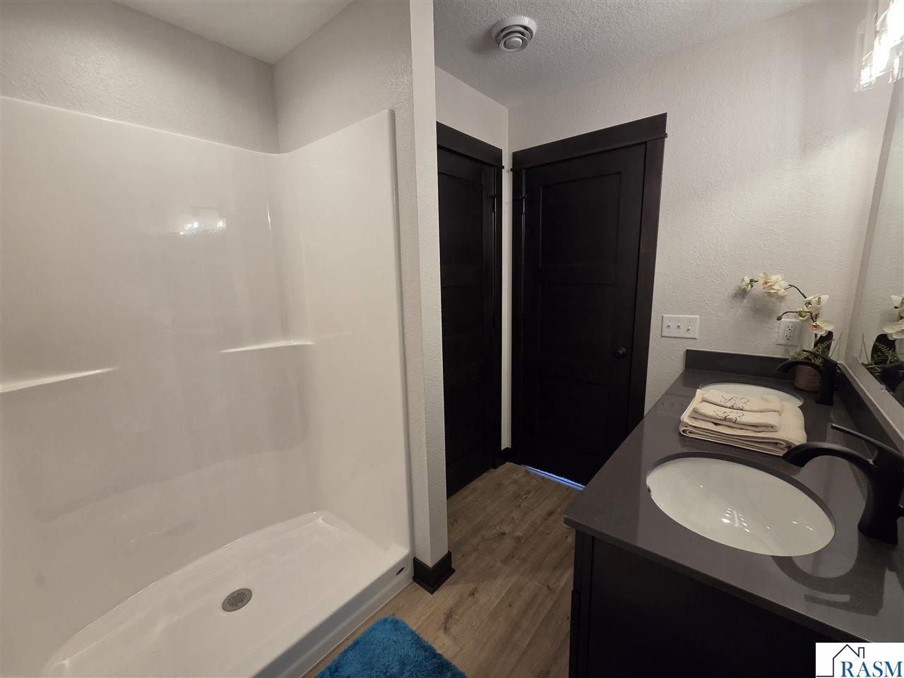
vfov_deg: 89.9
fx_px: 339
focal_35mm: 13
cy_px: 339
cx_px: 452
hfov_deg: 106.2
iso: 200
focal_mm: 2.2
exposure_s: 1/120
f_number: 2.2
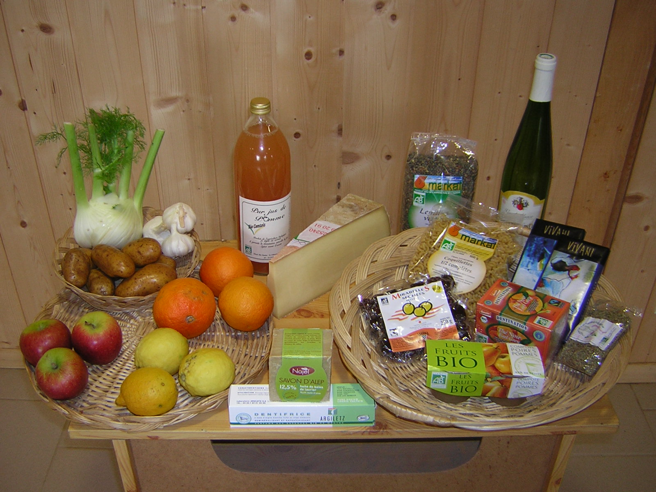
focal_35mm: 36
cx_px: 328
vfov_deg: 39.7
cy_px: 246
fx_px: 682
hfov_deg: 51.4
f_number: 2.6
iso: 50
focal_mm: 4.7
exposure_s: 1/30
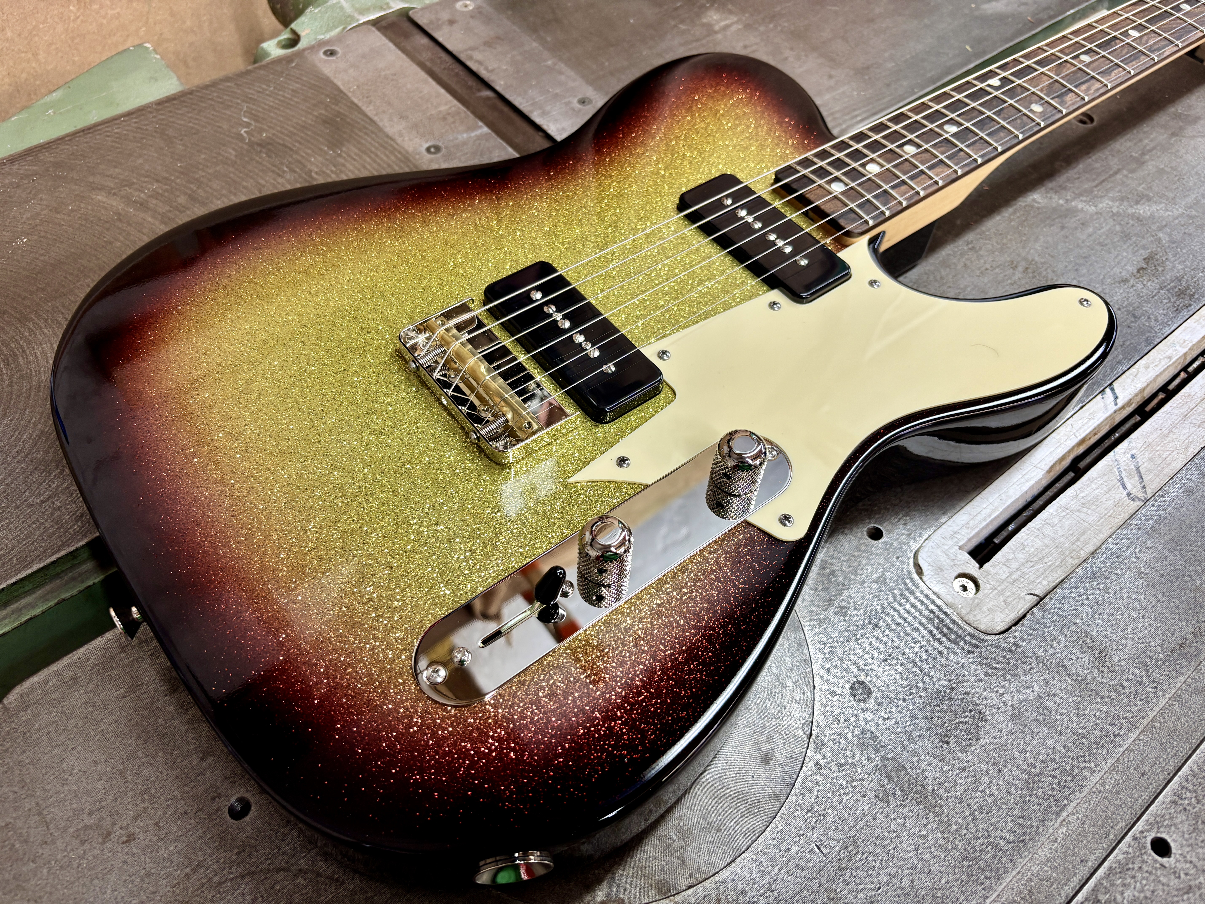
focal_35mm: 26
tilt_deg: -54.6
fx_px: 905
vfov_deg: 53.1
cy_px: 452
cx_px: 602
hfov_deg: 67.3
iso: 80
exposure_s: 1/100
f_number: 1.6
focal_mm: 5.96
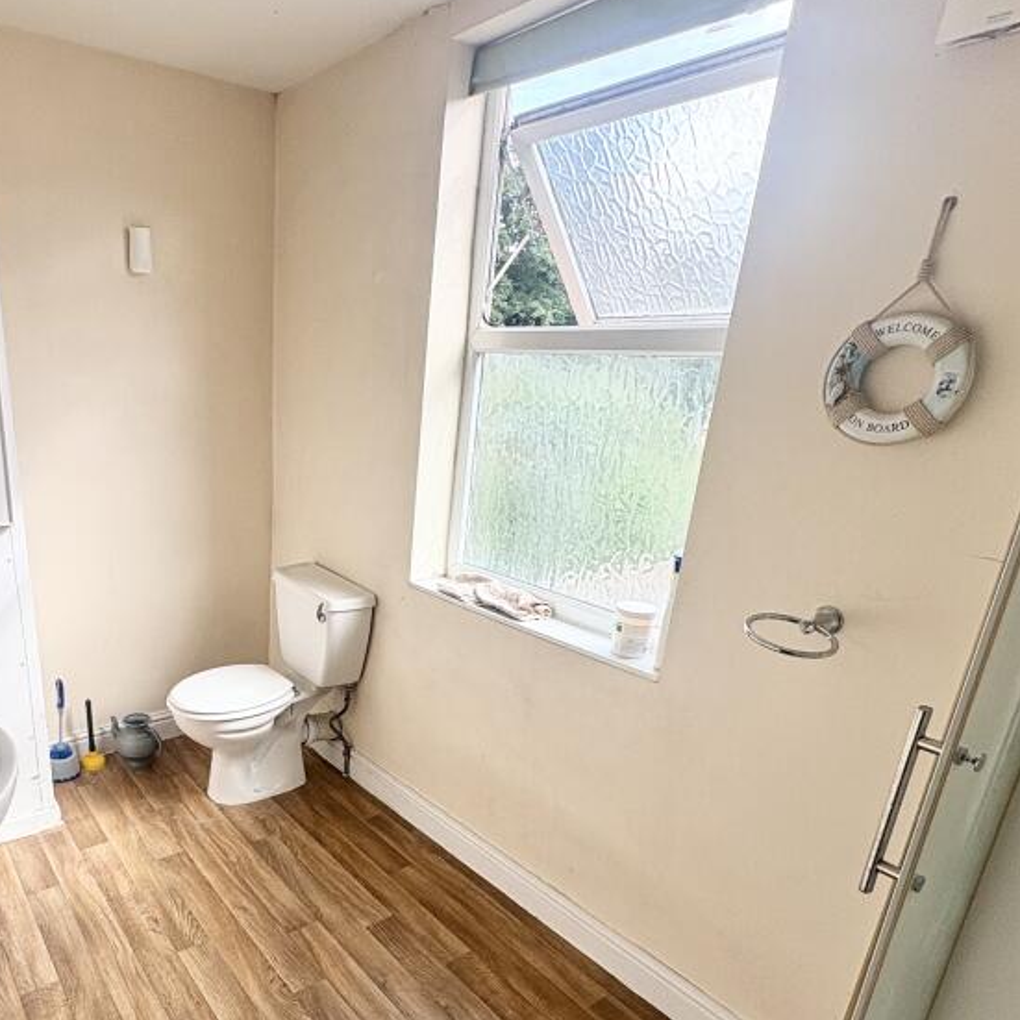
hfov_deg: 65.5
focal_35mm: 23
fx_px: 767
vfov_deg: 66.2
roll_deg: -0.9
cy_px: 639
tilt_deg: -20.0
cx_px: 342
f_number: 2.2
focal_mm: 2.22
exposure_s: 1/99
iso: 40
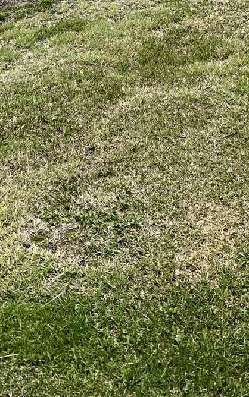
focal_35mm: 95
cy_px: -283
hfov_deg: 13.7
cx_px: 177
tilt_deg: -0.8
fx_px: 1031
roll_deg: +0.5
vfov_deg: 18.1
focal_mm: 5.7
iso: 50
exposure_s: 1/2353
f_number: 1.5
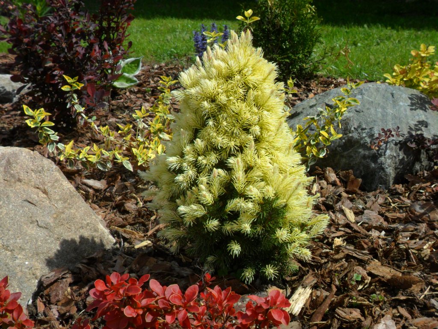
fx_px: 658
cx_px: 219
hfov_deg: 36.8
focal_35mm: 52
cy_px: 164
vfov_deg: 28.0
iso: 80
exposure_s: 1/750
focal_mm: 9.3
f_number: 5
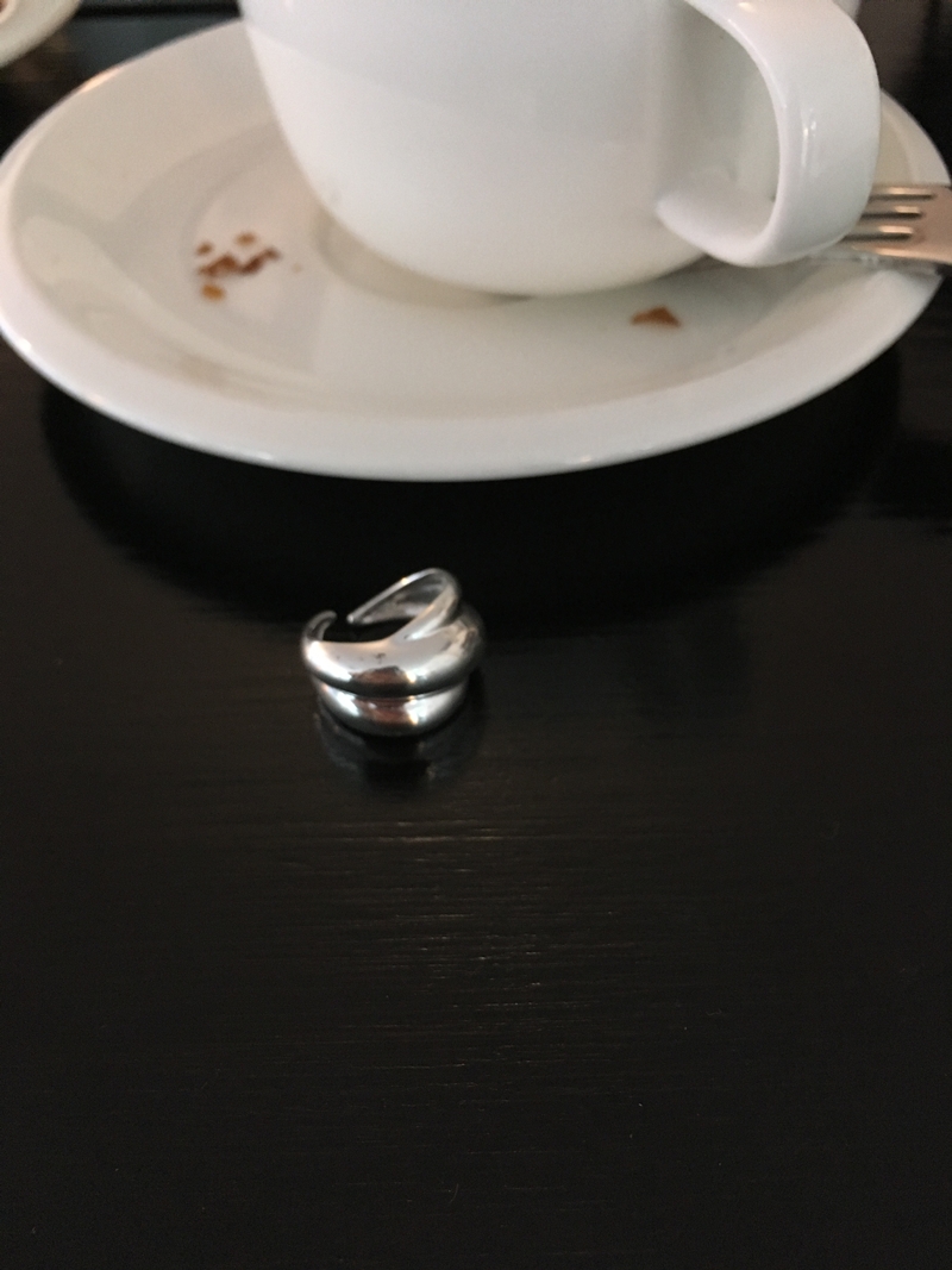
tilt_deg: -48.1
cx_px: 476
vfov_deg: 61.7
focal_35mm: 29
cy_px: 635
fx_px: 1064
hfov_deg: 48.2
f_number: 2.2
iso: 200
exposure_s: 1/24
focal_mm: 4.15
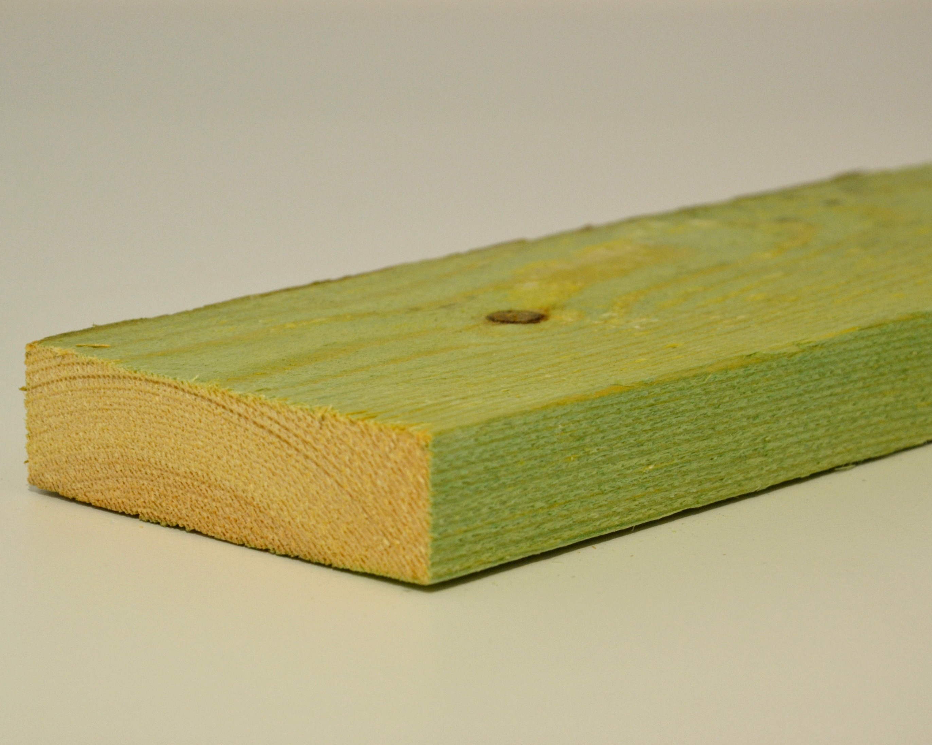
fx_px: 3751
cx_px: 482
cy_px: 372
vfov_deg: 11.3
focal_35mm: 136
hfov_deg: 14.2
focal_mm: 80
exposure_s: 1/125
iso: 360
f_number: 8
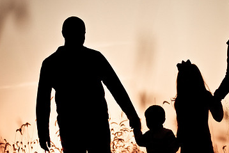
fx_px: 1082
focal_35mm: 170
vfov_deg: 8.1
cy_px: 97
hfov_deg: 12.1
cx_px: 154
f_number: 2.8
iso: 500
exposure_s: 1/6400
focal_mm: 70
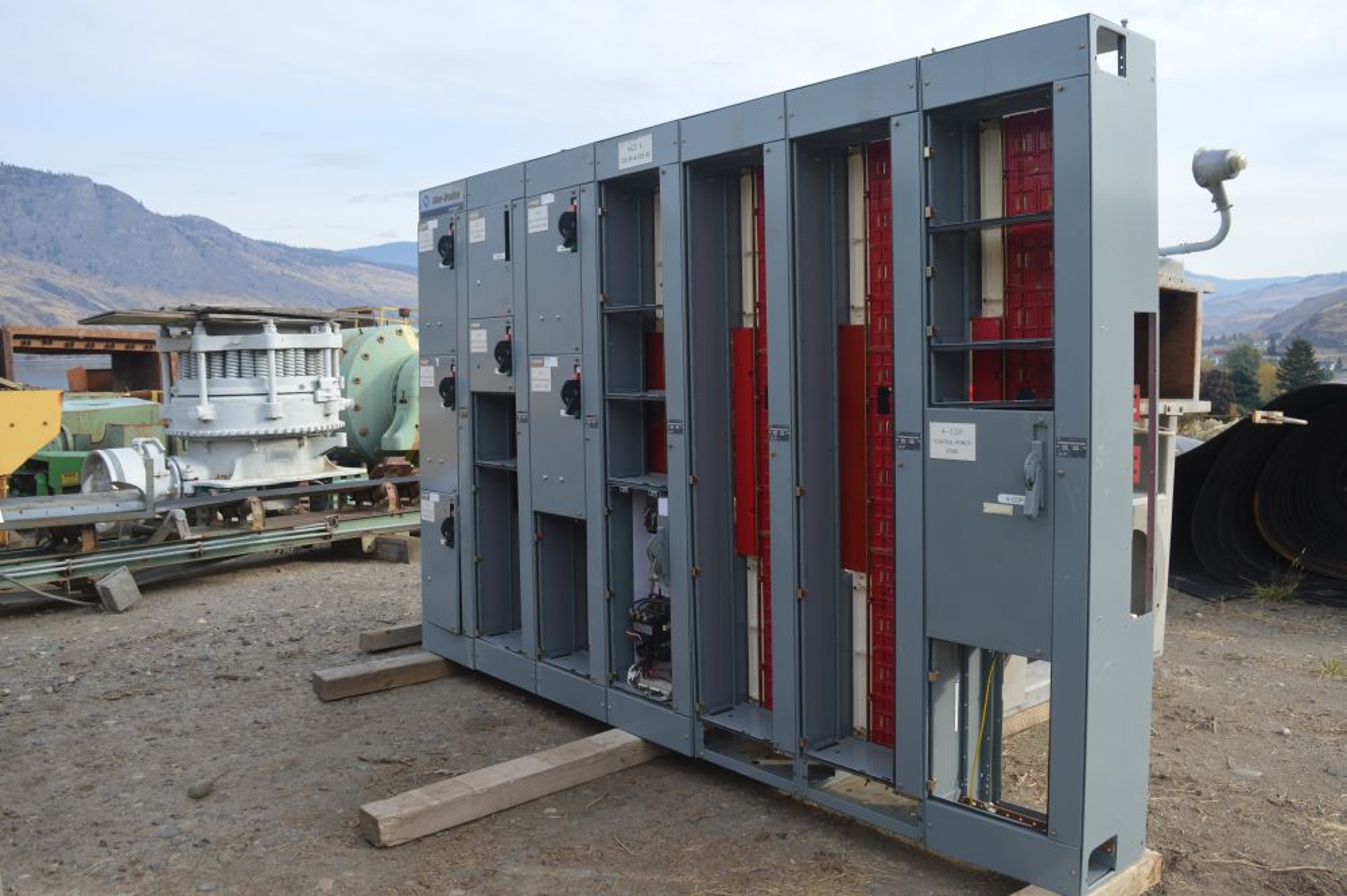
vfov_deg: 47.9
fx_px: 1009
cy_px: 448
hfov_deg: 67.4
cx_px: 674
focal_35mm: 27
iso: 100
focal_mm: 18
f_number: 6.3
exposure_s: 1/160
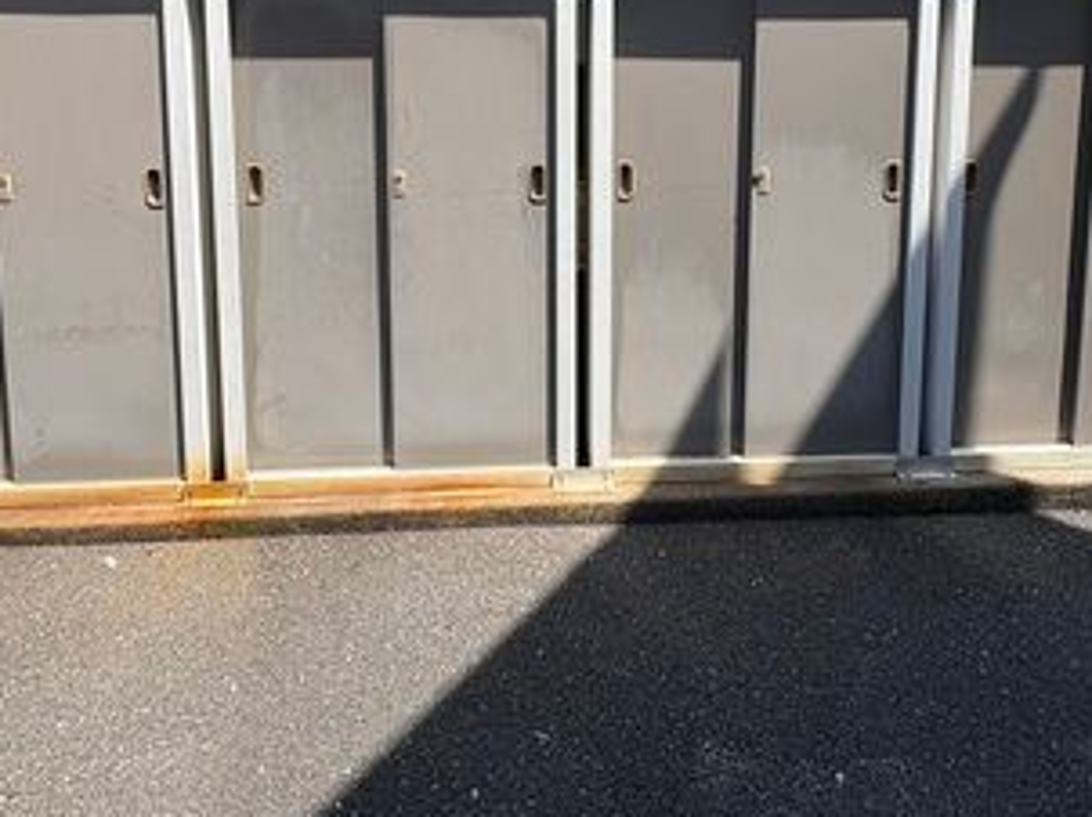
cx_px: 575
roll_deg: +0.2
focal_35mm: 26
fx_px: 820
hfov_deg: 67.3
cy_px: 159
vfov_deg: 49.8
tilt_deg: -5.6
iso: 40
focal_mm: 2.22
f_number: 2.2
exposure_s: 1/1048
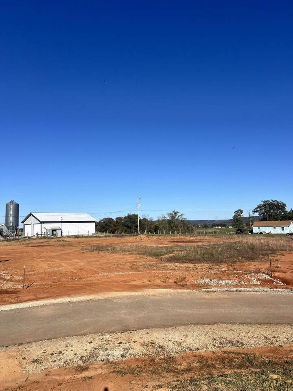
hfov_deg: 53.1
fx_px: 293
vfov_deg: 67.3
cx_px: 146
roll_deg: +0.0
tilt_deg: +5.9
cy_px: 196
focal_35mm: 26
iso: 50
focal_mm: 5.7
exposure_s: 1/6579
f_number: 1.5
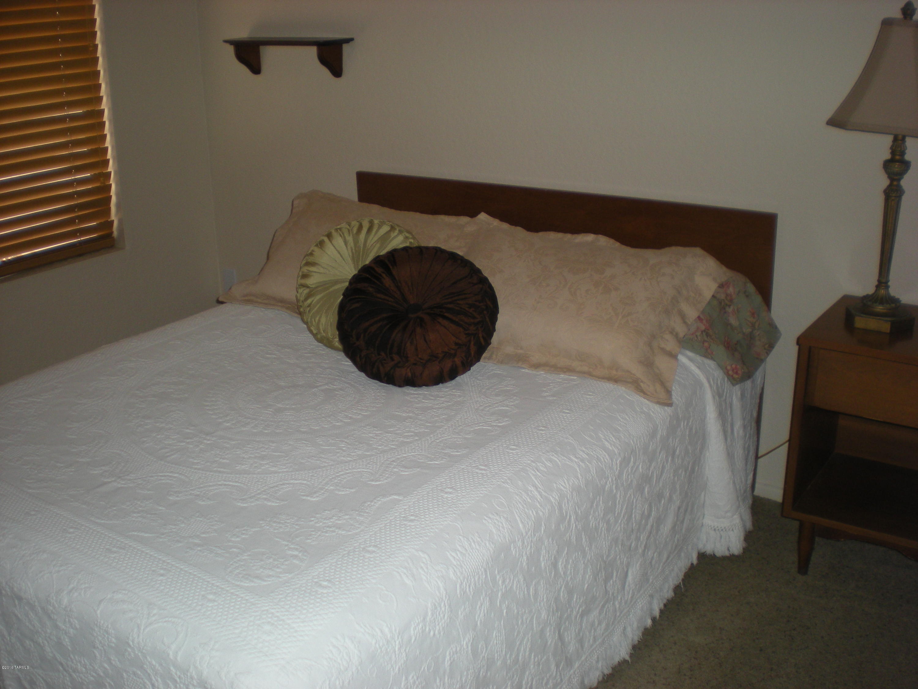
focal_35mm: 38
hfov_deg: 49.0
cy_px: 344
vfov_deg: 37.7
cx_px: 459
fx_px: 1008
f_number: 3.1
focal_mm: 6.3
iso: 94
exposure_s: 1/60
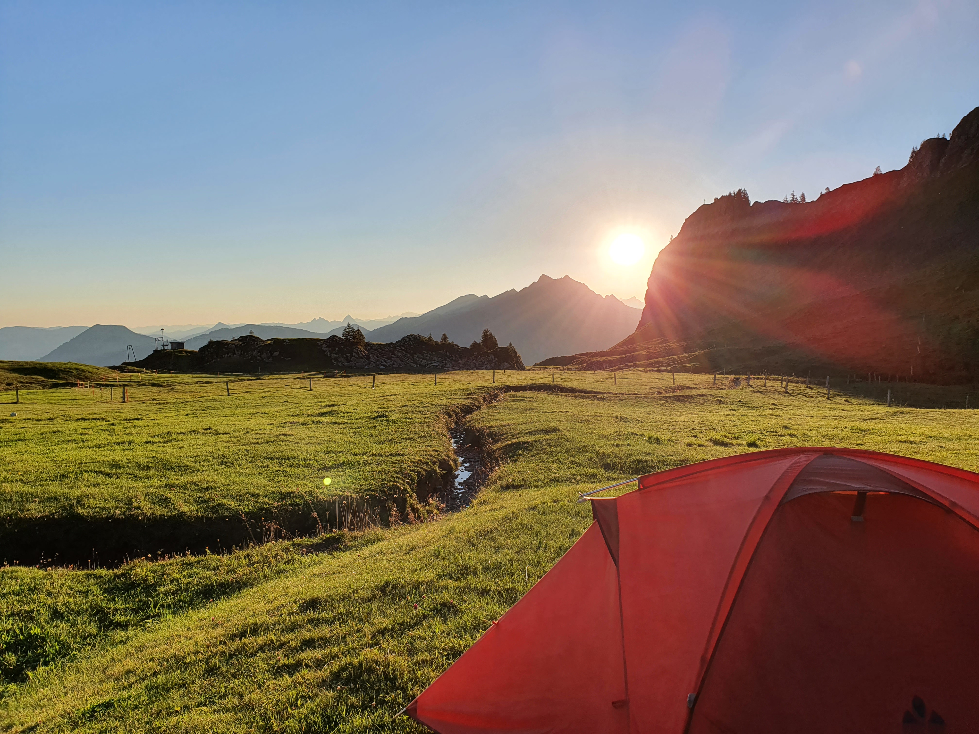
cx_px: 490
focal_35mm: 26
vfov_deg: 53.1
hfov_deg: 67.3
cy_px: 367
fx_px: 735
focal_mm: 4.32
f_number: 2.4
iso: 50
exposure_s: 1/1204
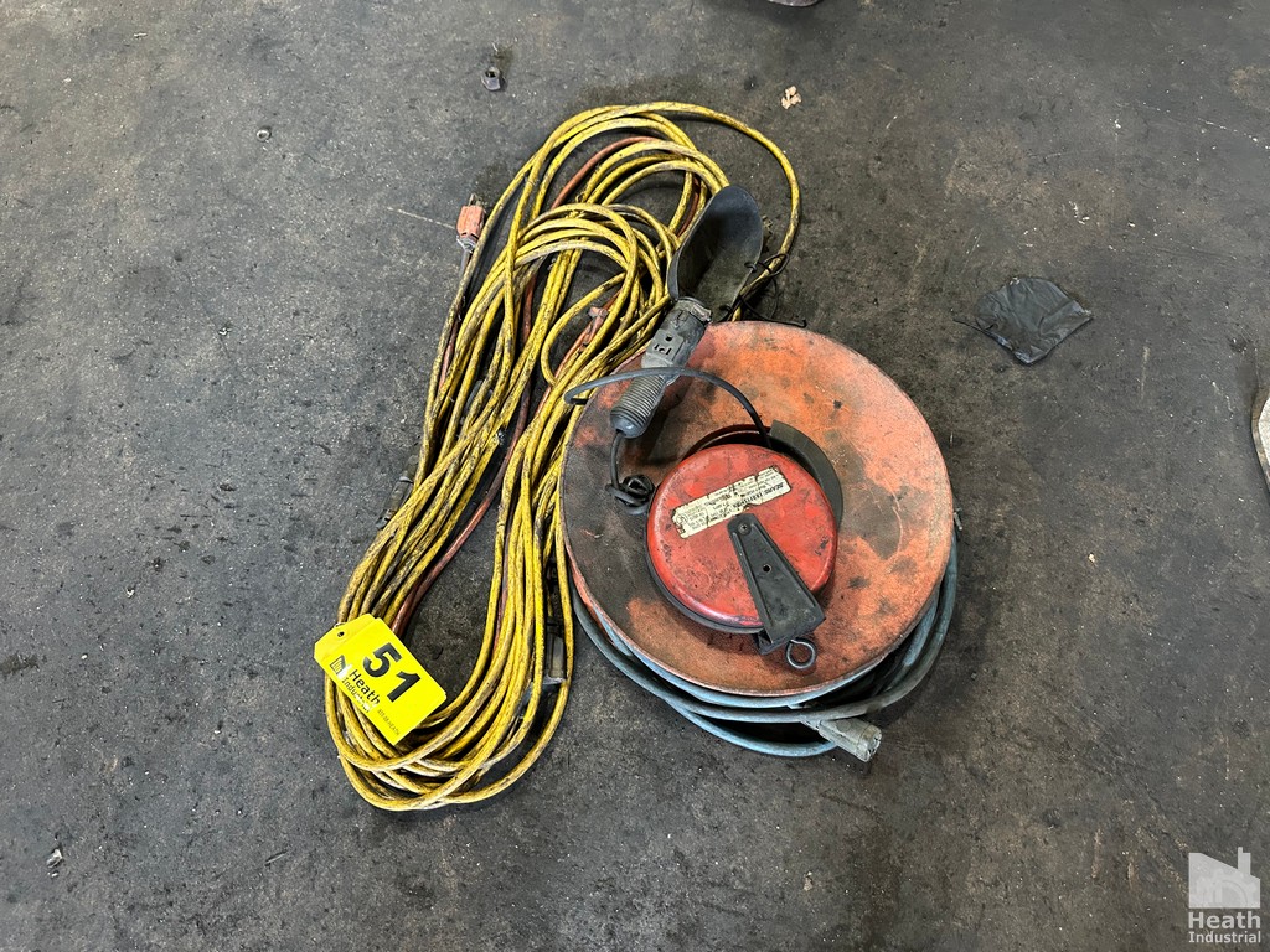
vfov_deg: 56.8
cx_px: 635
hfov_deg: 71.6
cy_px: 476
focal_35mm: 24
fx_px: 881
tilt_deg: -68.6
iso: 500
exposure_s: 1/60
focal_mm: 6.86
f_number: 1.78
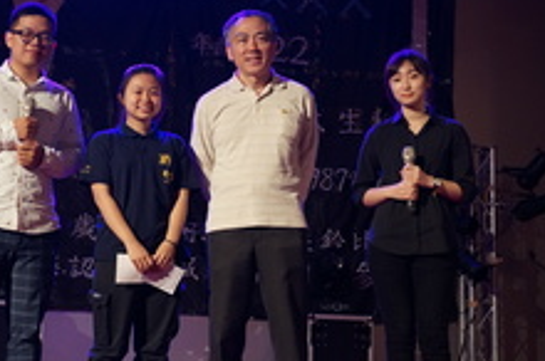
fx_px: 1240
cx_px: 196
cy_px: 161
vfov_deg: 16.6
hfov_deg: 24.7
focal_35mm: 82
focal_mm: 30
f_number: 4
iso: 1000
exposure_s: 1/60
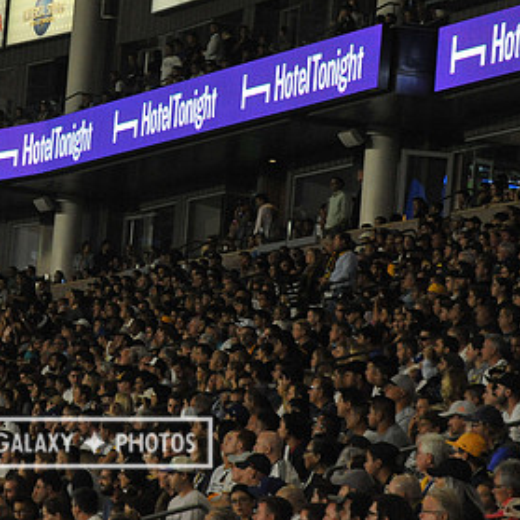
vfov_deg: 6.2
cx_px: 80
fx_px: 4810
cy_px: 162
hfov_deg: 6.2
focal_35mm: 283
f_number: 9
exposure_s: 1/320
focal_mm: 160
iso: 3200
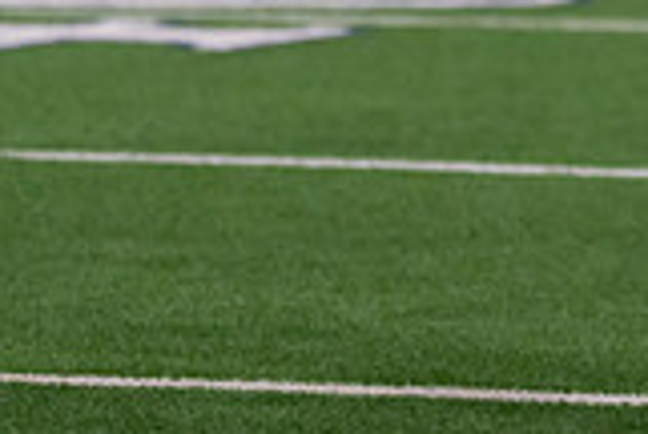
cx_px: 762
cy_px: -433
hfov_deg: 3.1
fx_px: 11794
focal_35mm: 654
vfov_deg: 2.1
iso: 2000
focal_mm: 135
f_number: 2.8
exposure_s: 1/1000
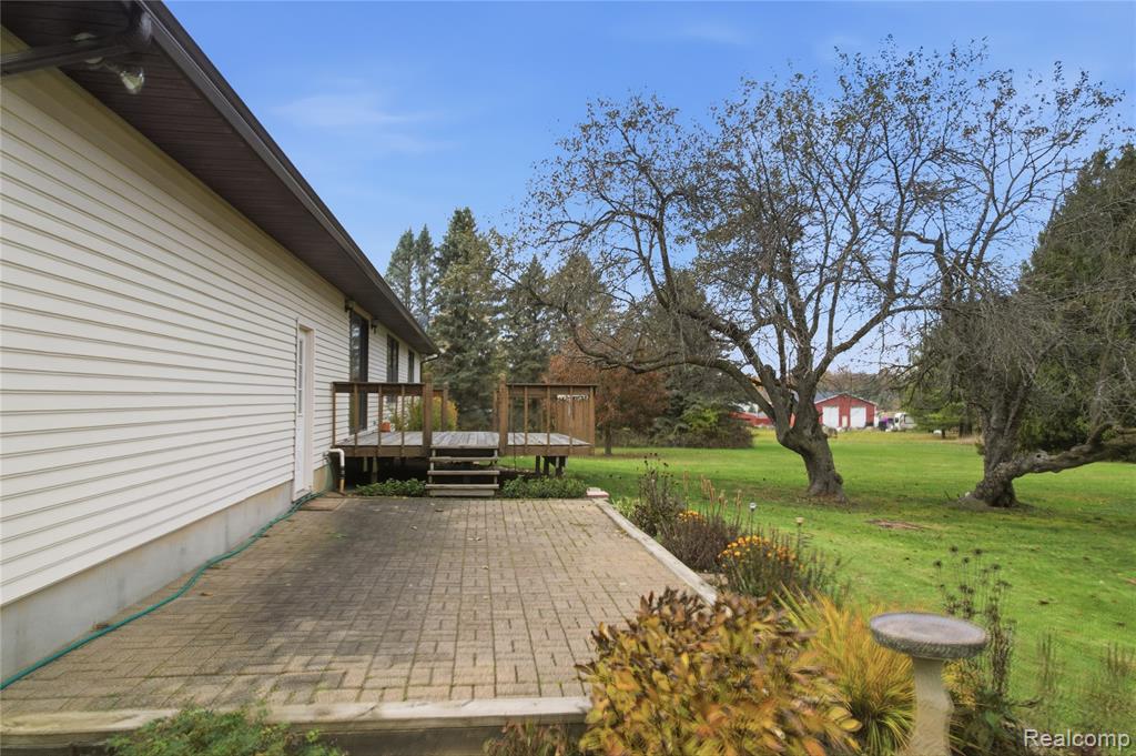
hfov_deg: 78.6
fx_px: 694
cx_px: 568
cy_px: 378
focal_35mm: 22
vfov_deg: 57.1
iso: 110
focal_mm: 8.4
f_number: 2.8
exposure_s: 1/200
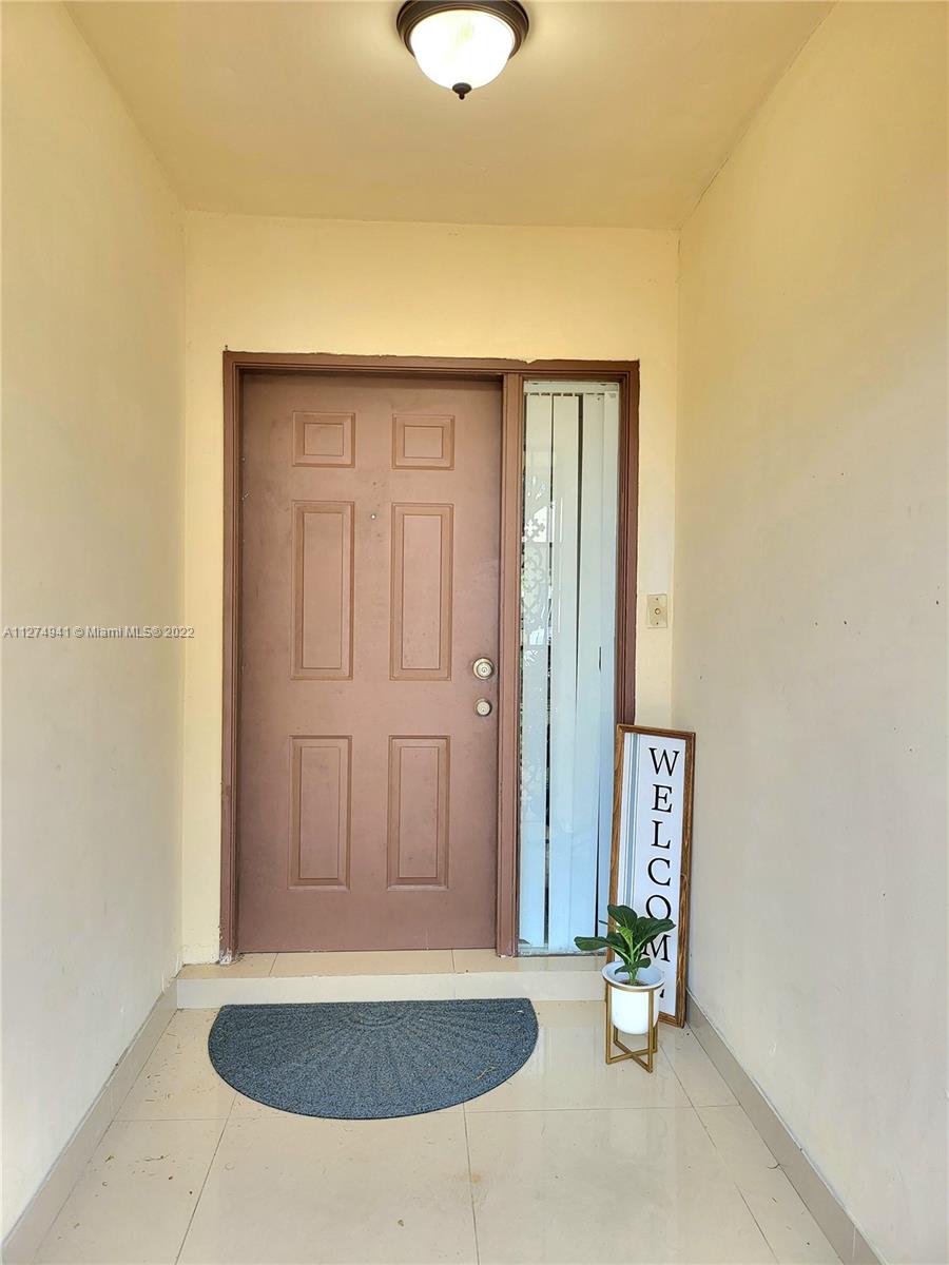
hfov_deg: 56.8
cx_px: 474
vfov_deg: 71.6
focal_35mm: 24
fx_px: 877
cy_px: 632
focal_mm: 5
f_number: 1.8
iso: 80
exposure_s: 1/120
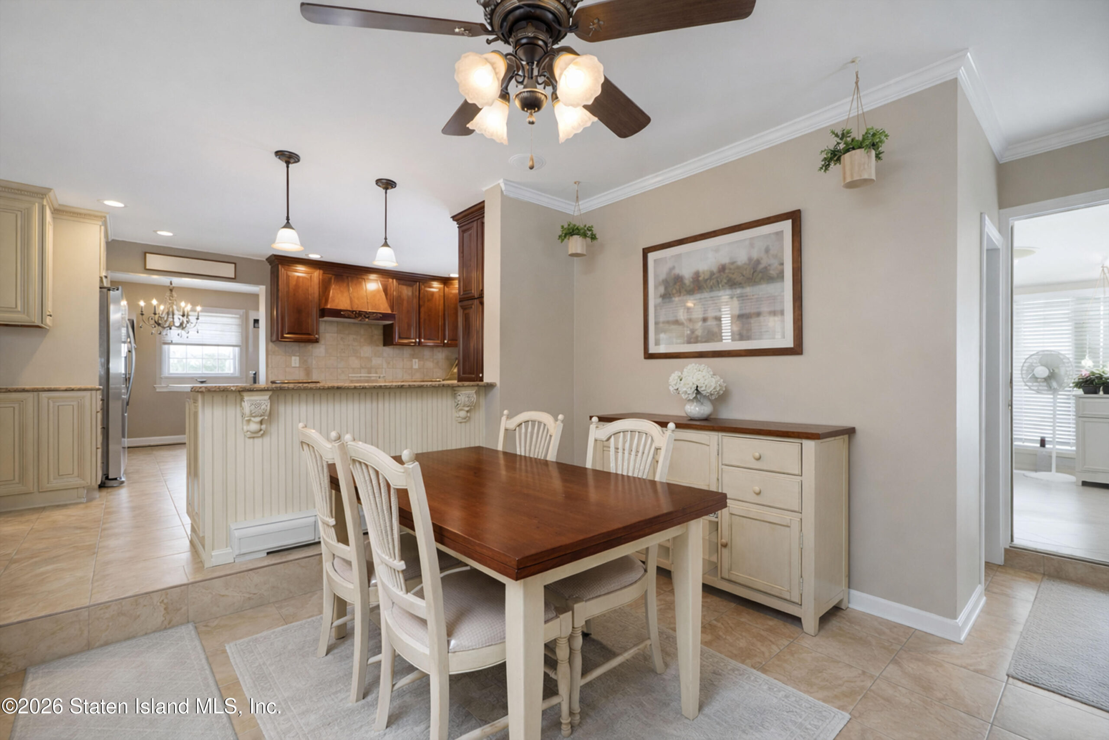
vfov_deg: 72.1
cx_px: 554
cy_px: 370
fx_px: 508
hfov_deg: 95.0
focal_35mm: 16
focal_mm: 16.5
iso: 64
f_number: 4
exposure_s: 1/6
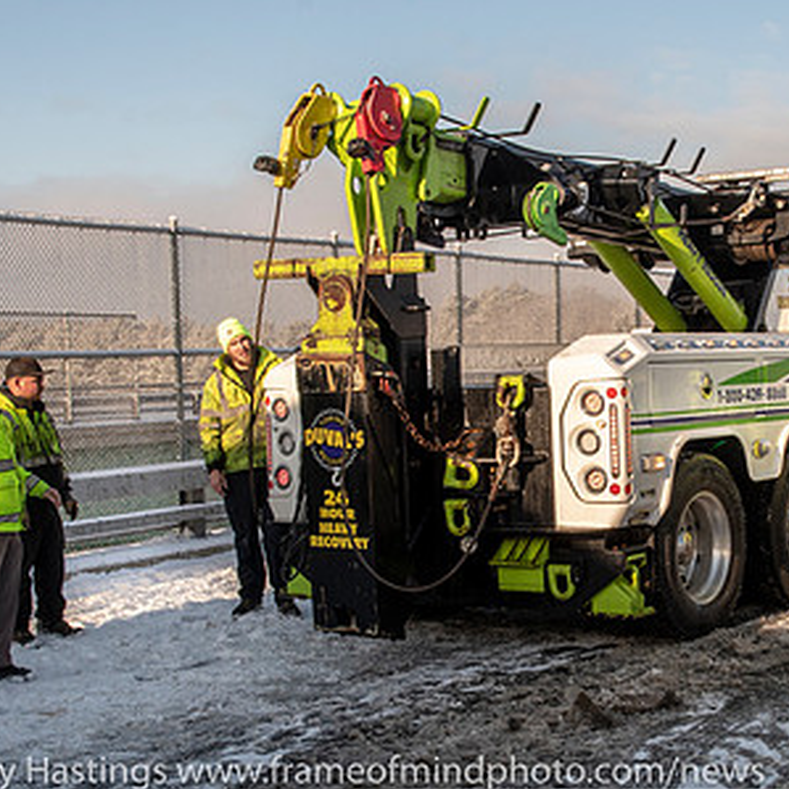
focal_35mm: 64
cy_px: 457
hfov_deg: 26.5
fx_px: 1650
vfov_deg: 26.9
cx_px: 590
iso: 500
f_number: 13
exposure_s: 1/400
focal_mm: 22
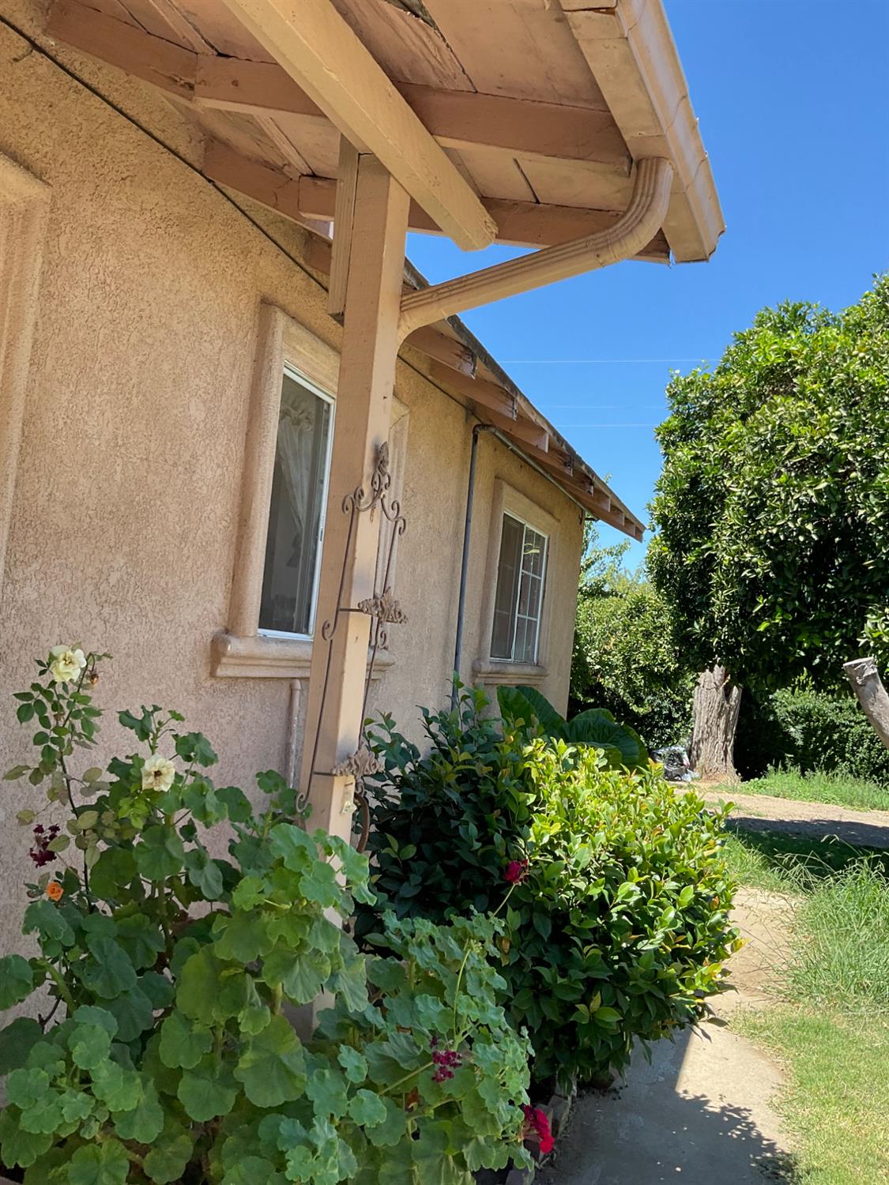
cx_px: 444
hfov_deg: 48.2
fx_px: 993
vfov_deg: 61.7
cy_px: 592
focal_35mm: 29
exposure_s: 1/351
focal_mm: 3
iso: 16
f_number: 1.8
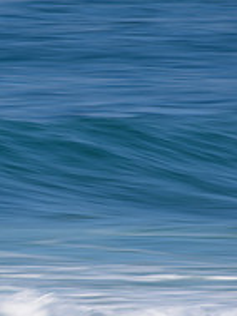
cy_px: 158
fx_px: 13431
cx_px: -237
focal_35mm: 1473
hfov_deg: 1.0
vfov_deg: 1.3
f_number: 11
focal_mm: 500
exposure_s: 1/13
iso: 31
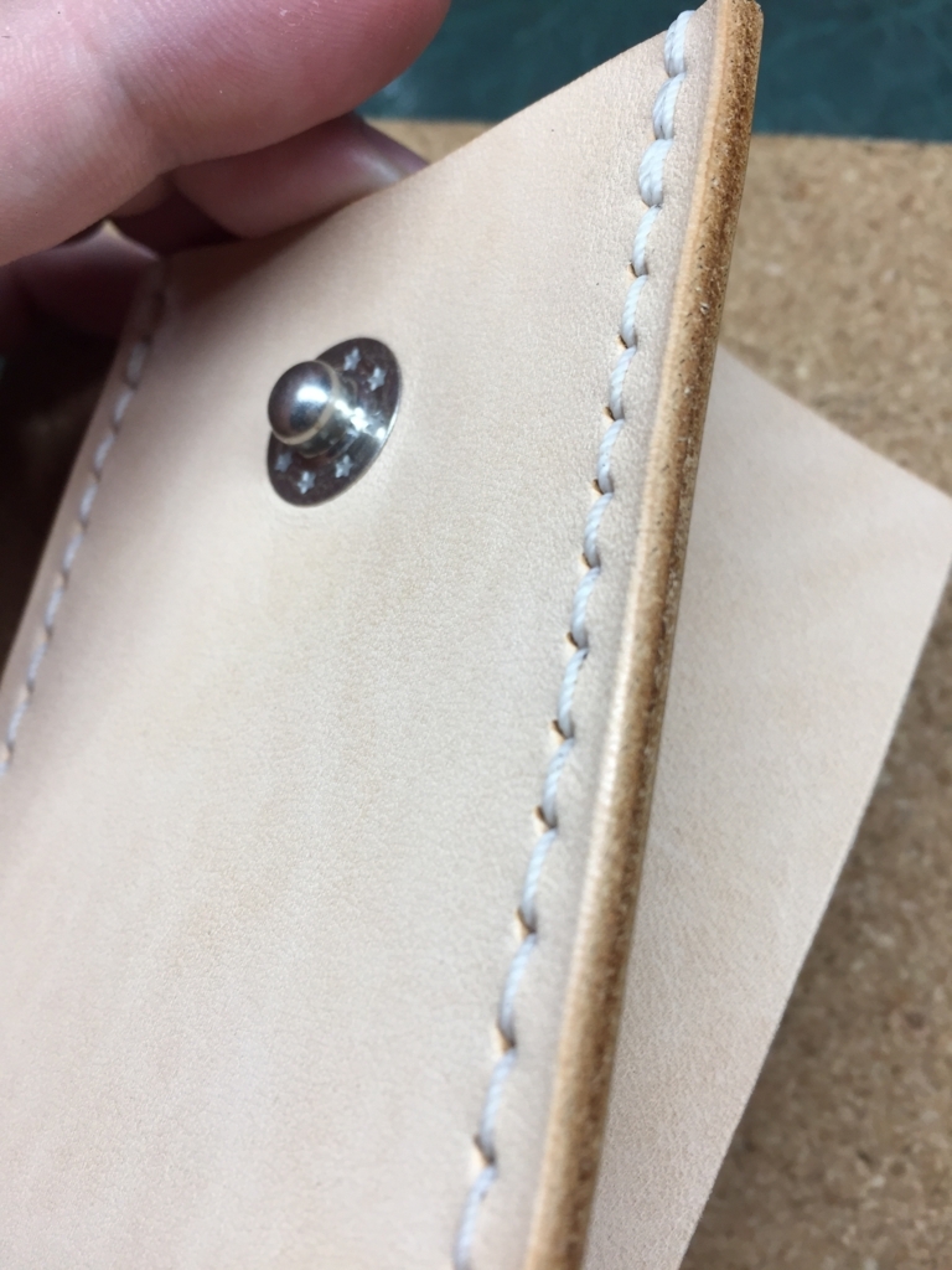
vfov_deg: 61.7
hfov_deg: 48.2
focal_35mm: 29
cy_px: 635
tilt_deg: -74.5
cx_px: 476
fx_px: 1063
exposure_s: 1/120
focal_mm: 4.15
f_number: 2.2
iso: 50
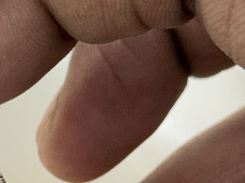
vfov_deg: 9.2
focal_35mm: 158
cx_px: -33
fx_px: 1118
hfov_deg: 12.3
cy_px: 260
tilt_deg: -46.1
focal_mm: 6.76
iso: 125
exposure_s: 1/100
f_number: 1.78
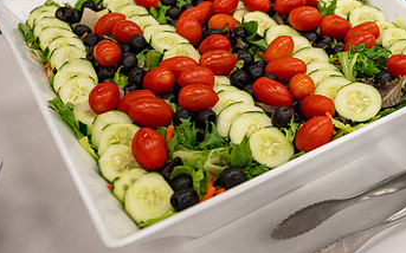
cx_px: 321
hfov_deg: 38.2
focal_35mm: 51
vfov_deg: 24.5
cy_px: 20
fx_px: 564
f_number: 2.8
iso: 500
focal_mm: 24
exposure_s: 1/200
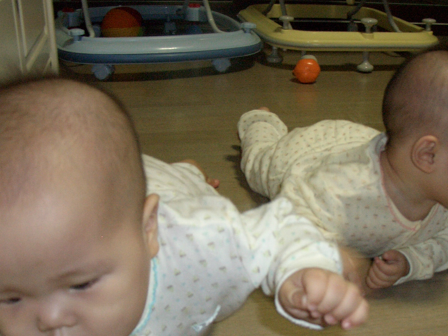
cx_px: 277
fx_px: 582
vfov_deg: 32.0
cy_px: 215
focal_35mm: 45
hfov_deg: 41.8
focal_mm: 7.1
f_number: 2.8
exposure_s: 1/60
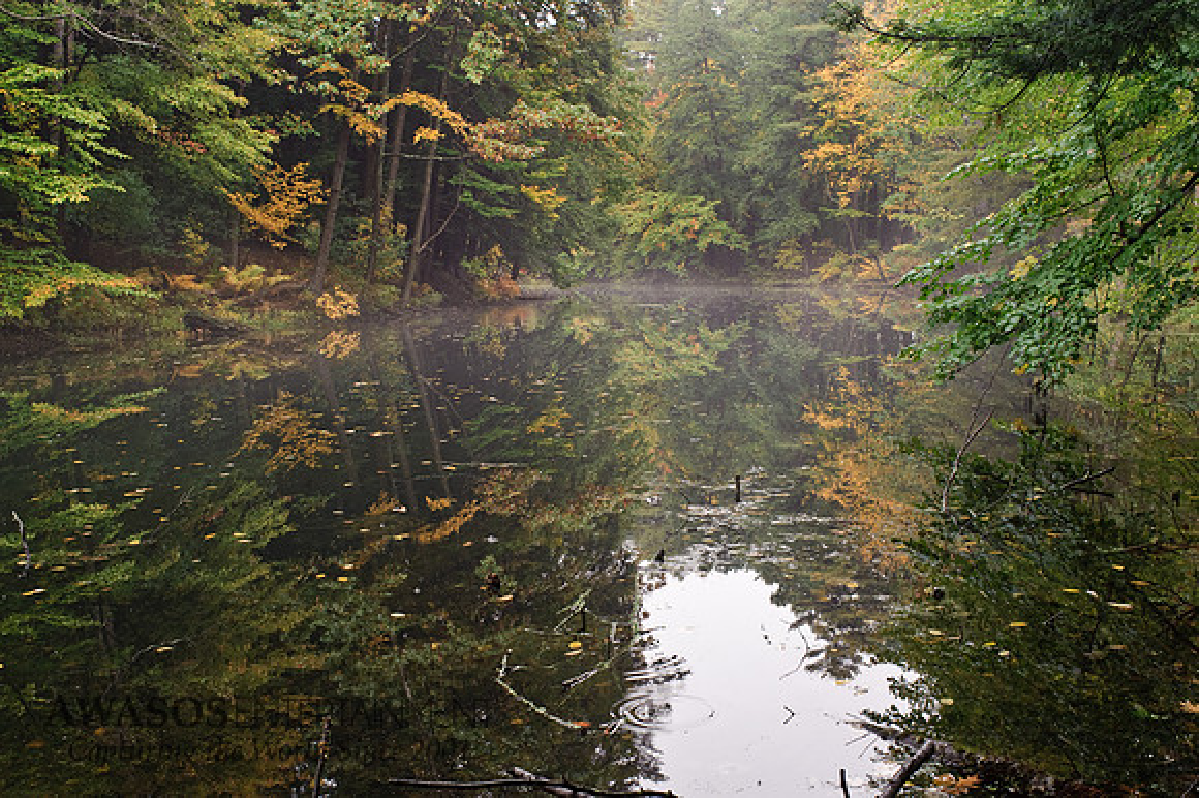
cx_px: 600
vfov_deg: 37.8
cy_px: 399
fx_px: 1165
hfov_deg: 54.5
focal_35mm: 35
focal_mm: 35
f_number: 8
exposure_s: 1/60
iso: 400
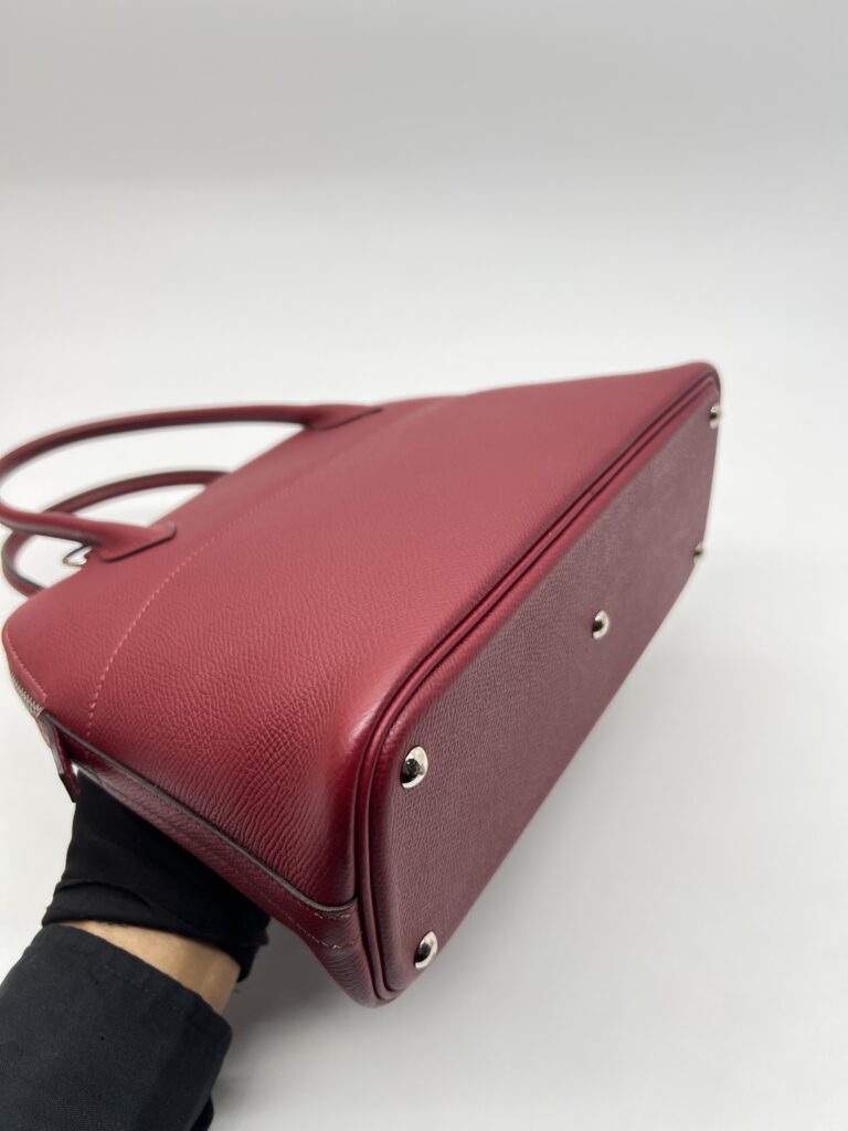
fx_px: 849
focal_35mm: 26
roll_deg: -0.1
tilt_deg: -37.6
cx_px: 424
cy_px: 566
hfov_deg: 53.1
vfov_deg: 67.3
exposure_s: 1/127
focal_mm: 5.7
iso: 32
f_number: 1.5
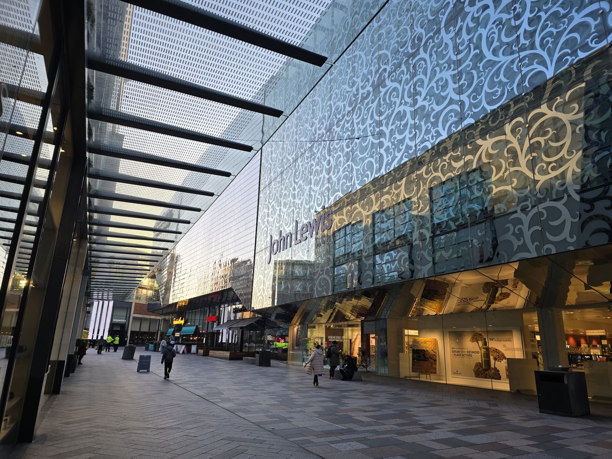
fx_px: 407
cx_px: 306
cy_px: 230
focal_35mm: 23
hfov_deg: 73.9
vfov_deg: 58.9
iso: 12
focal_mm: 6.3
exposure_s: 1/119
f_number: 1.7
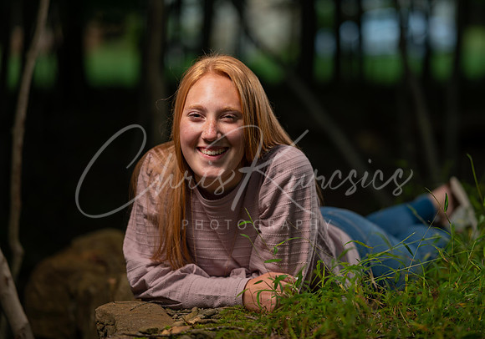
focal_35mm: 105
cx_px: 304
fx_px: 1435
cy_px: 144
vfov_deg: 13.5
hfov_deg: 19.1
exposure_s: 1/320
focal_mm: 85
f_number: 1.8
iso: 80
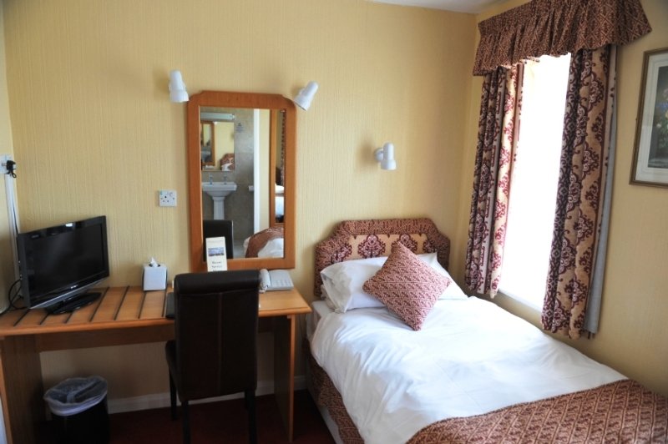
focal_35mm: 24
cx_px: 334
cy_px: 222
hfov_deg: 73.8
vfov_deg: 53.1
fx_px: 445
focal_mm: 24
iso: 800
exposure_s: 1/60
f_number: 4
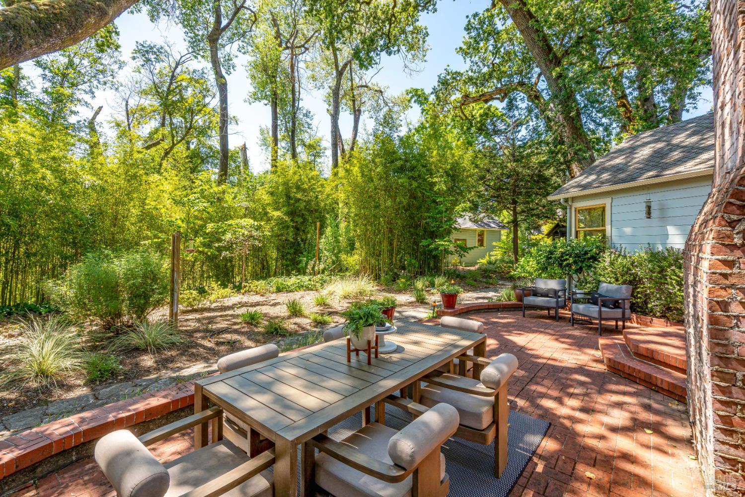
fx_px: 331
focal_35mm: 16
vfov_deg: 73.7
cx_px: 372
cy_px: 248
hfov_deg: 96.7
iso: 400
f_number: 11
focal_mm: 16
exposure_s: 1/100
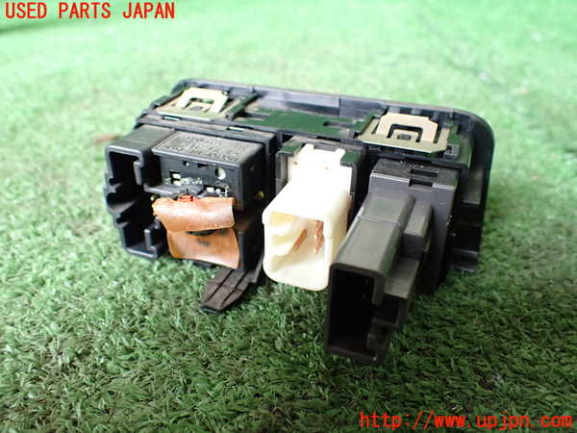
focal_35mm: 30
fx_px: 500
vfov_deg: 46.8
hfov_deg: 60.0
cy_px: 216
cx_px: 288
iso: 800
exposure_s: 1/125
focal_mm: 5.4
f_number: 2.3
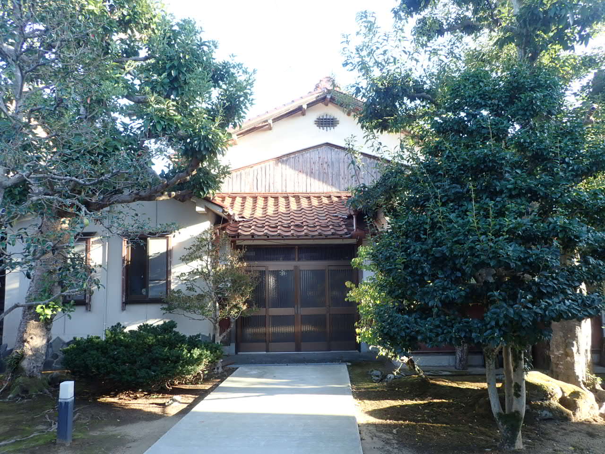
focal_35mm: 25
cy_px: 227
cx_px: 302
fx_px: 437
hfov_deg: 69.4
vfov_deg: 54.9
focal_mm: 4.5
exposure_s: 1/60
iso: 100
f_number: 2.8
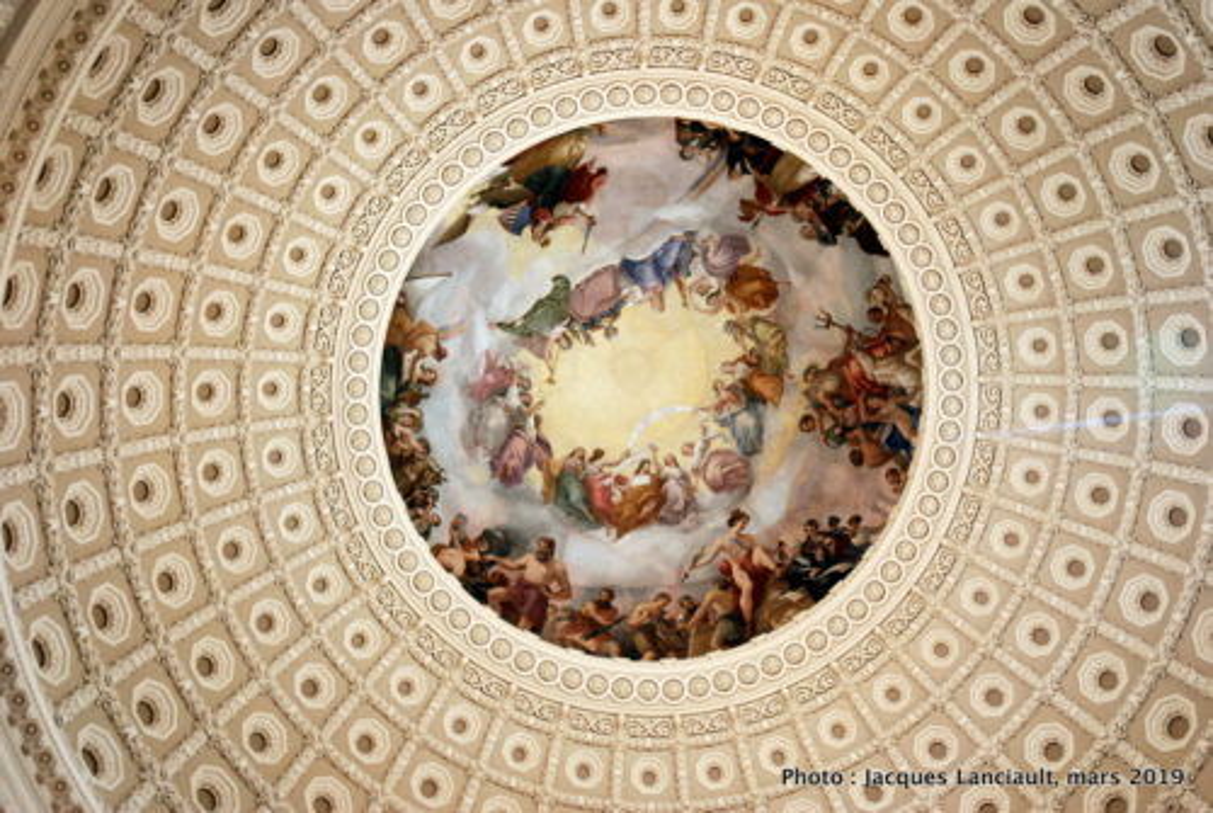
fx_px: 1569
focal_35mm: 46
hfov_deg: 42.3
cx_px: 606
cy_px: 406
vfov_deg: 29.0
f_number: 5.6
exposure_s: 1/125
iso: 800
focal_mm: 31
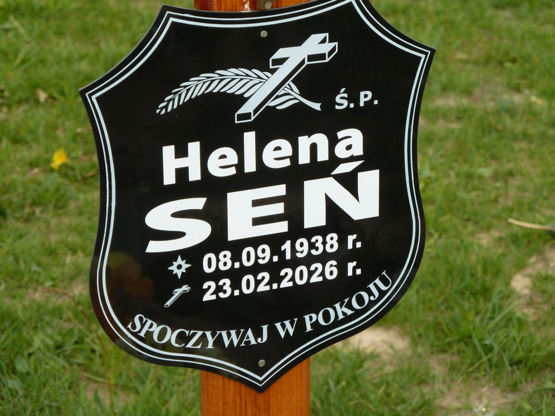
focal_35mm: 147
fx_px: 2357
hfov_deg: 13.4
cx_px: 278
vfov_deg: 10.1
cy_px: 208
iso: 80
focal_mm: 24.1
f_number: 4.5
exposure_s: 1/200
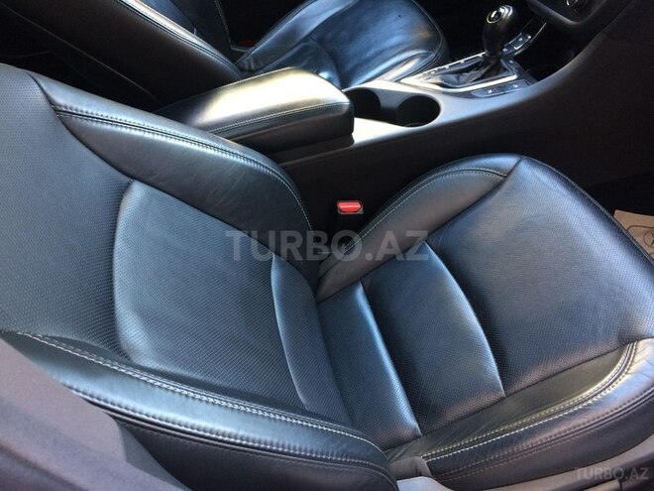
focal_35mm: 29
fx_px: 548
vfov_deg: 48.2
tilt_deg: -46.2
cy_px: 246
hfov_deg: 61.7
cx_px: 327
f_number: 2.2
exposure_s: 1/33
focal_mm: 4.15
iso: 160
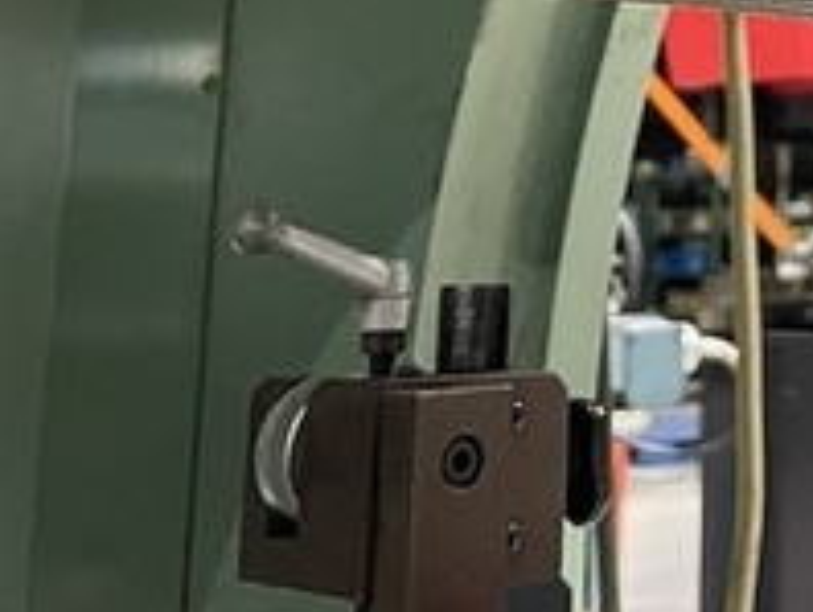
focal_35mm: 84
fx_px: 1975
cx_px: 903
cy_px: -333
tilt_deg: +17.0
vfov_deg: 16.0
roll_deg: +1.5
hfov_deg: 22.0
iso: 500
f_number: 1.6
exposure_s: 1/42
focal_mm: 4.2
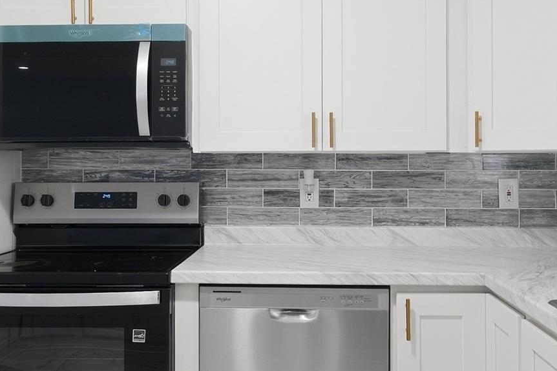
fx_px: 588
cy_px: 149
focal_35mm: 38
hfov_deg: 50.7
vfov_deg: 35.0
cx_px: 284
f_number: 4
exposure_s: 1/20
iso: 200
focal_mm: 16
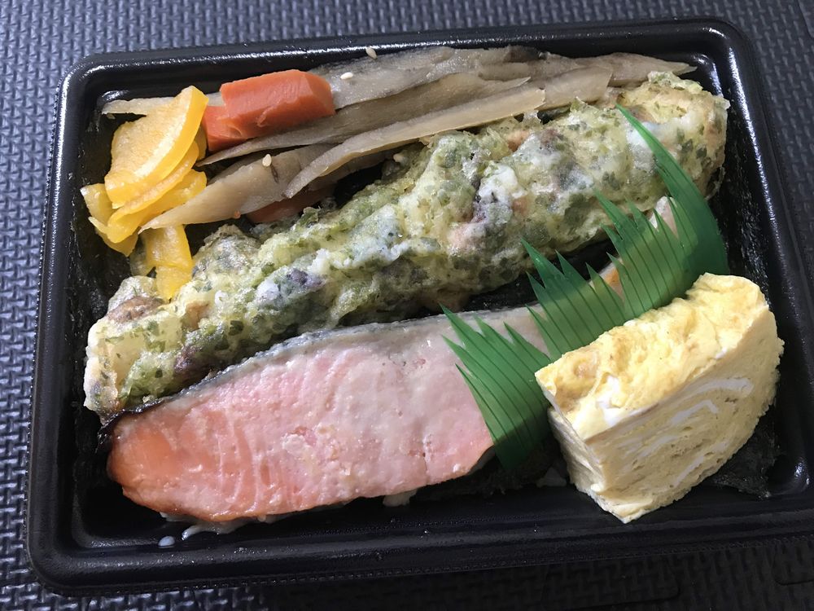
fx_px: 658
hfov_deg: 63.4
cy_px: 306
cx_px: 407
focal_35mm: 28
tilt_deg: -73.7
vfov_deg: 49.7
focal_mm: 3.99
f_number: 1.8
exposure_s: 1/15
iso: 64
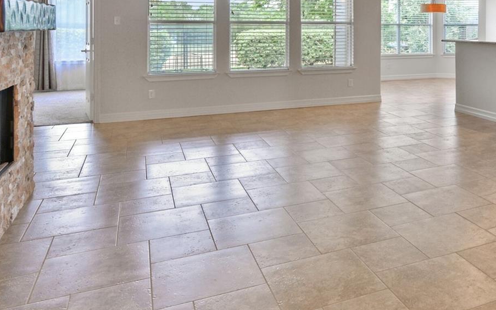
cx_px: 420
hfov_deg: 48.7
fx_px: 500
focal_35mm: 37
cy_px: 29
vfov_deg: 32.6
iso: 200
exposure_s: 1/3
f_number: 8
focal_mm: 16
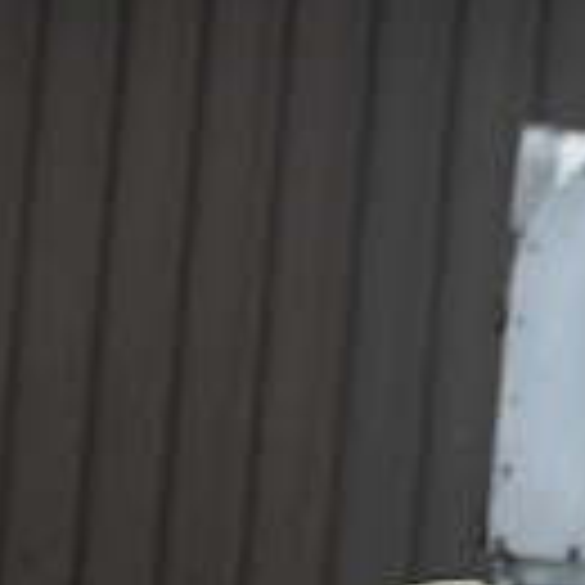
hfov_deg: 5.4
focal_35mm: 326
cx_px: 567
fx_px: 6233
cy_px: 1184
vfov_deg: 5.3
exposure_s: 1/800
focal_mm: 86
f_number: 2.8
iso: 1600
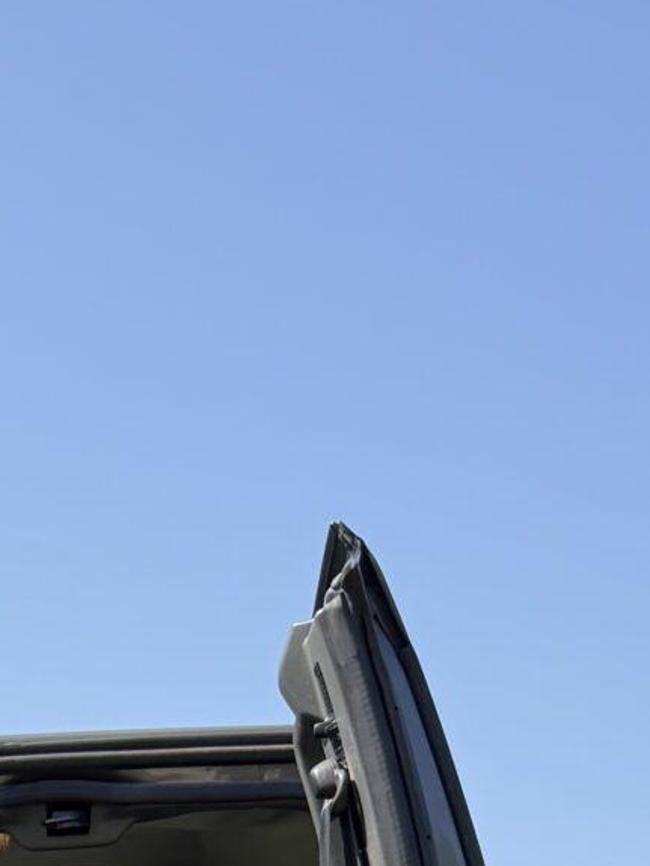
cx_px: -558
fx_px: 2677
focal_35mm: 107
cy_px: 1465
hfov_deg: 12.5
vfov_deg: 16.1
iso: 100
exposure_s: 1/1464
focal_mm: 6.76
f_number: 1.78
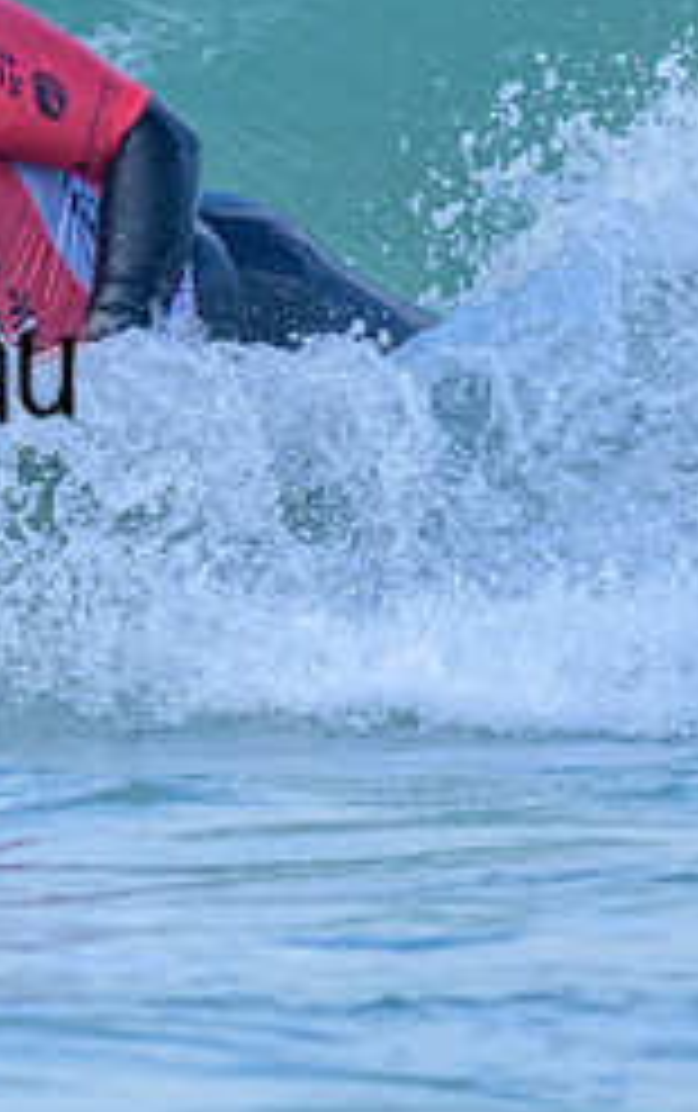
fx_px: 79816
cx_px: 89
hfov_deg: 0.5
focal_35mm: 2630
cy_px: 640
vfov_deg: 0.8
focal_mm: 800
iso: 1000
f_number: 6.3
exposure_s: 1/2000
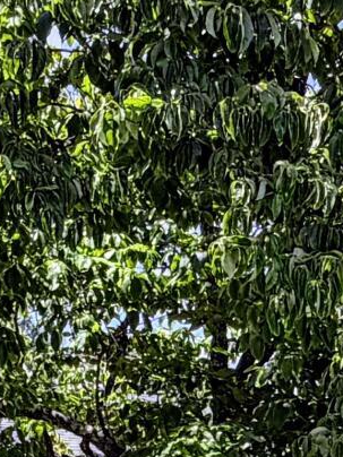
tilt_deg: -3.8
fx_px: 1374
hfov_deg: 14.2
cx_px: 108
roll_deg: +1.1
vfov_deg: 17.3
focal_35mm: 104
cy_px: 657
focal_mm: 2.22
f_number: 2.2
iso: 40
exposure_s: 1/527
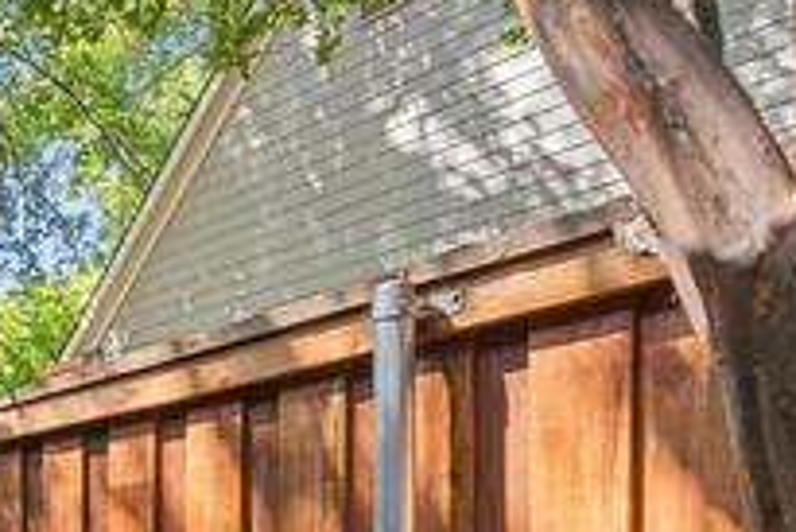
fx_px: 1106
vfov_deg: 24.7
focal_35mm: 50
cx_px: -303
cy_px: 619
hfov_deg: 29.5
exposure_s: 1/8
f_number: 7.1
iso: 1600
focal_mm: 16
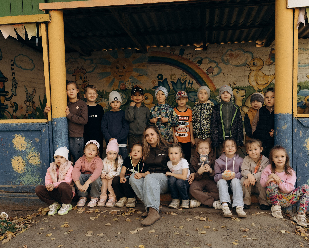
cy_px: 124
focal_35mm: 33
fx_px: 302
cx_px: 155
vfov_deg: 44.5
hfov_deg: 54.2
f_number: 4.5
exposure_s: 1/320
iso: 500
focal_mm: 29
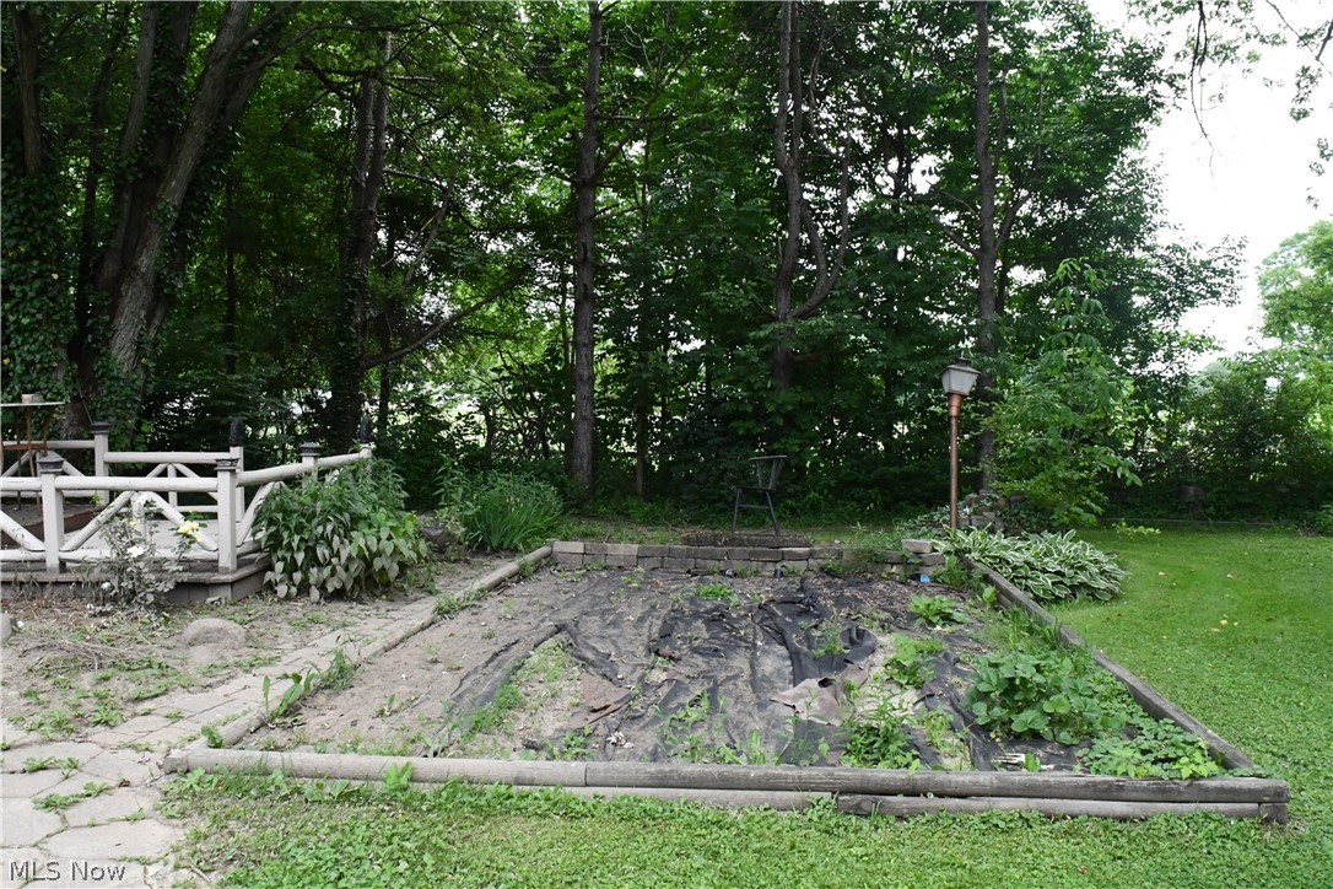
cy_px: 444
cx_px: 666
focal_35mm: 30
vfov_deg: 43.6
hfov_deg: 61.9
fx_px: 1111
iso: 5000
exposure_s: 1/640
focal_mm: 20
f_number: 13
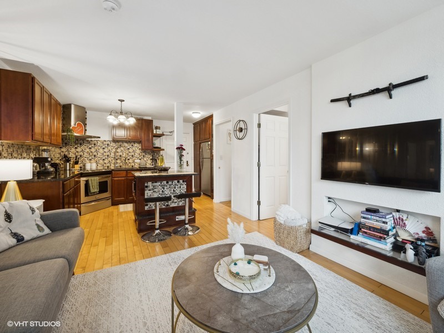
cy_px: 166
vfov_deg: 85.7
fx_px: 180
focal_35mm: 14
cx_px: 222
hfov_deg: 102.1
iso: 400
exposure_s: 1/8
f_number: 8
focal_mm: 7
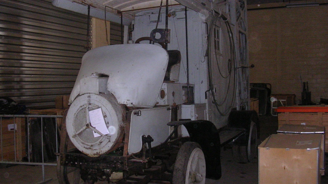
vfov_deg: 28.3
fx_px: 365
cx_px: 164
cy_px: 83
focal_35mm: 42
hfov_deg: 48.4
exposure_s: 1/60.1
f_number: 2.8
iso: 200
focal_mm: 5.8
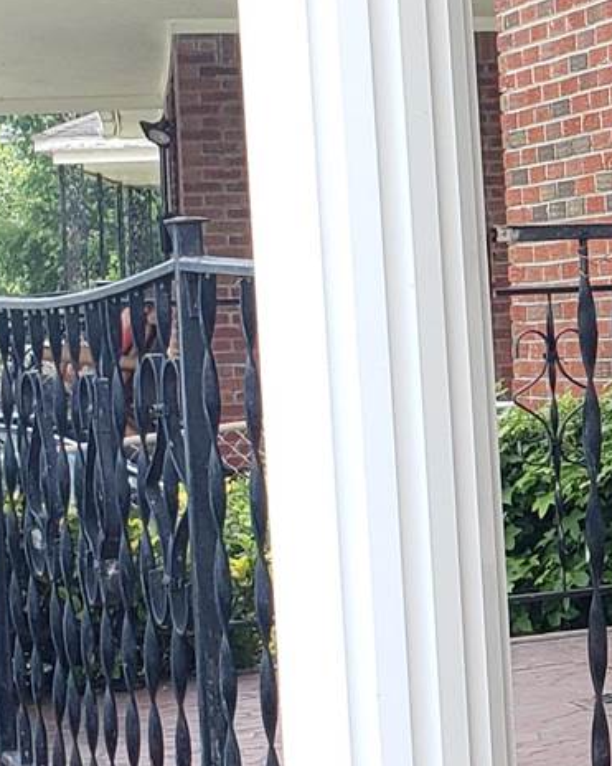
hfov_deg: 10.9
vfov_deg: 15.3
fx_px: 2854
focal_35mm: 126
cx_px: 1325
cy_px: 386
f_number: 2.4
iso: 50
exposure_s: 1/279
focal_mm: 4.3
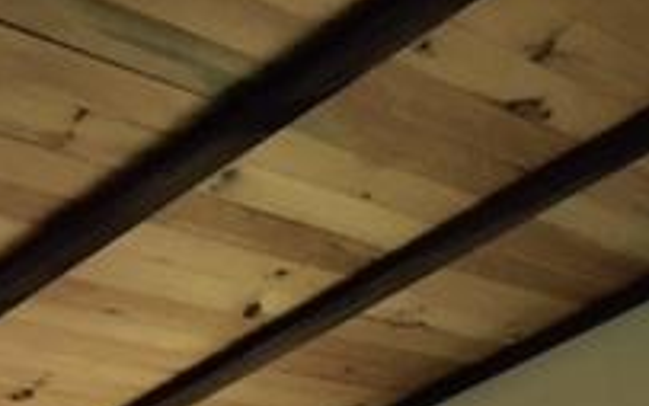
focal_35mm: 97
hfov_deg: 20.9
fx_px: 1716
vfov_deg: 11.2
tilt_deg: -7.2
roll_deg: +2.7
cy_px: 991
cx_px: 38
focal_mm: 4.15
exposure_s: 1/30
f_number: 2.2
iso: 80
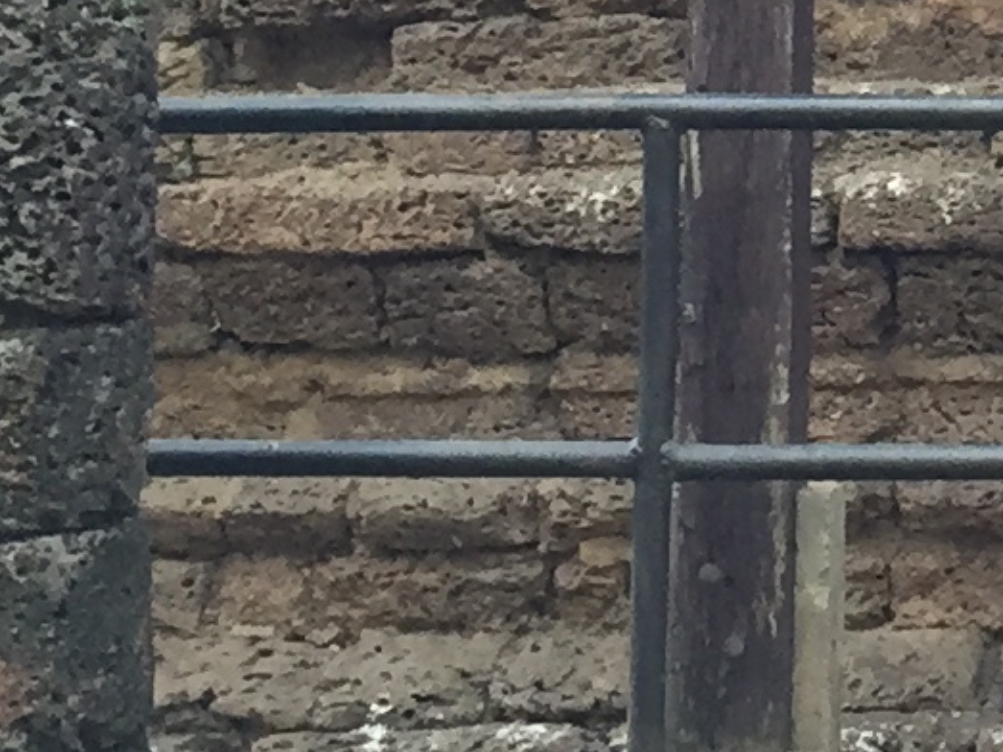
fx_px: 5243
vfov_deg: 8.0
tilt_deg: +5.3
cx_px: 1897
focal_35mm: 181
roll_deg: -0.6
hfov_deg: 10.2
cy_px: -520
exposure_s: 1/30
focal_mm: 4.15
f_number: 2.2
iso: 64
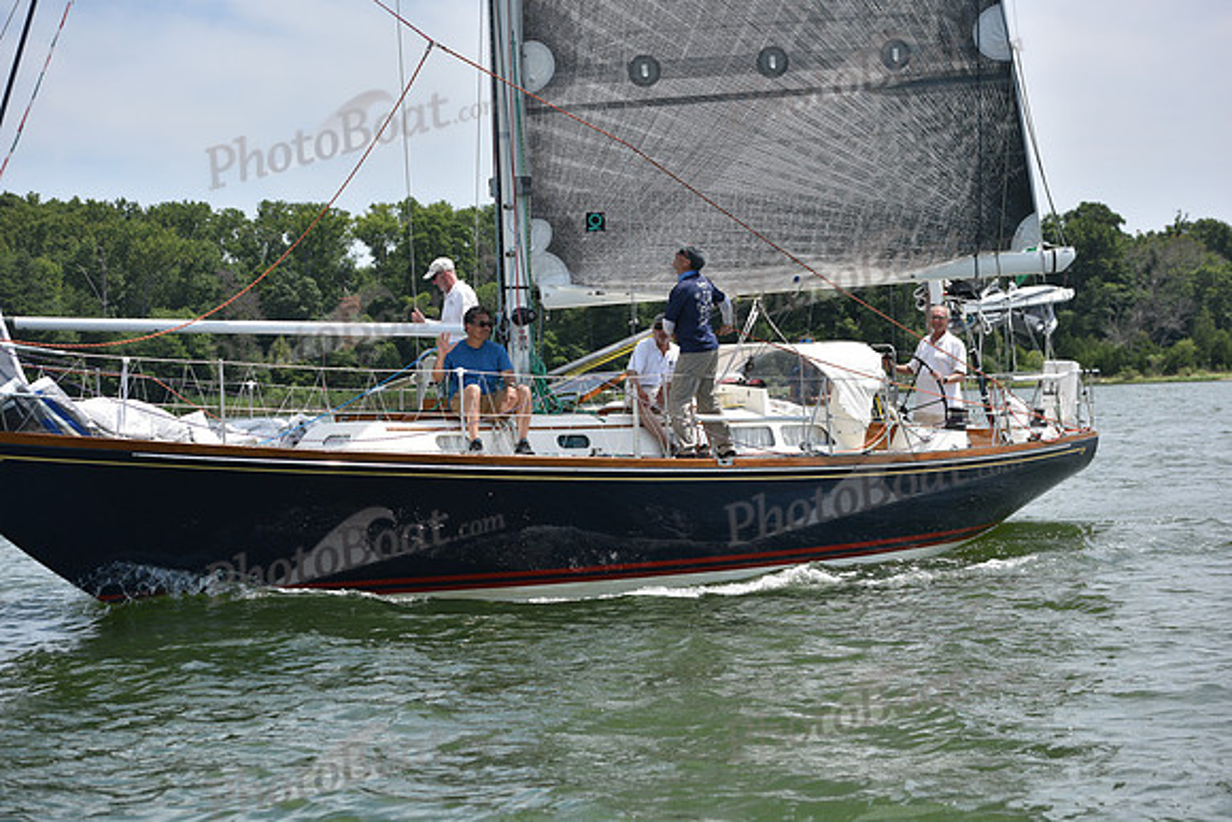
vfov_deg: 19.5
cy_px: 411
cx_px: 616
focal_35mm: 70
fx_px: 2396
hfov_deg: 28.8
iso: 320
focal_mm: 70
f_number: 5
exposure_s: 1/3200
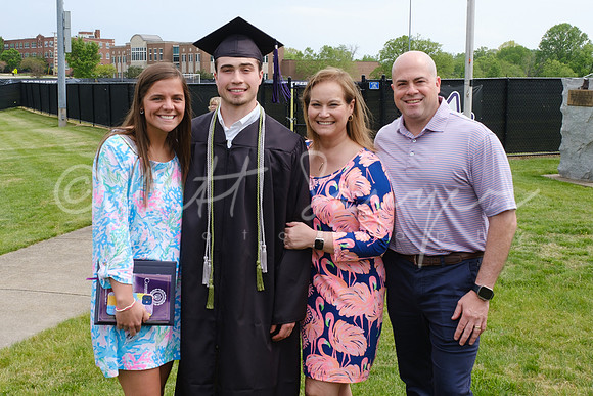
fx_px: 706
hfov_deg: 45.4
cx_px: 249
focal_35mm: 43
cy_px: 175
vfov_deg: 31.3
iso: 400
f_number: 10
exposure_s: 1/250
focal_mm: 21.3
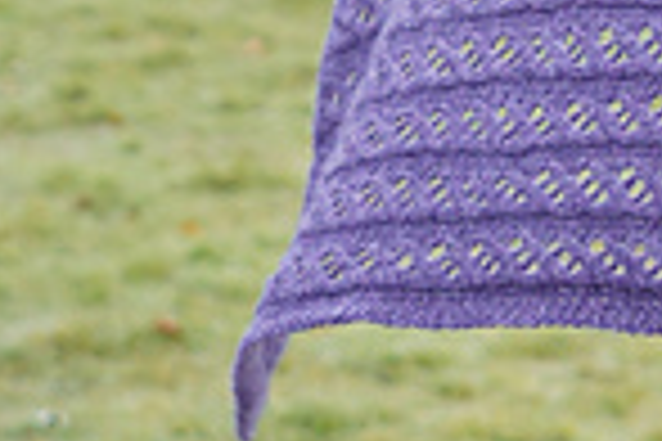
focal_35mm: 304
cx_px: 1360
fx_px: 5590
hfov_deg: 6.6
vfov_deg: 4.5
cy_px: -52
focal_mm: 70
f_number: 4
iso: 80
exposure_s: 1/125
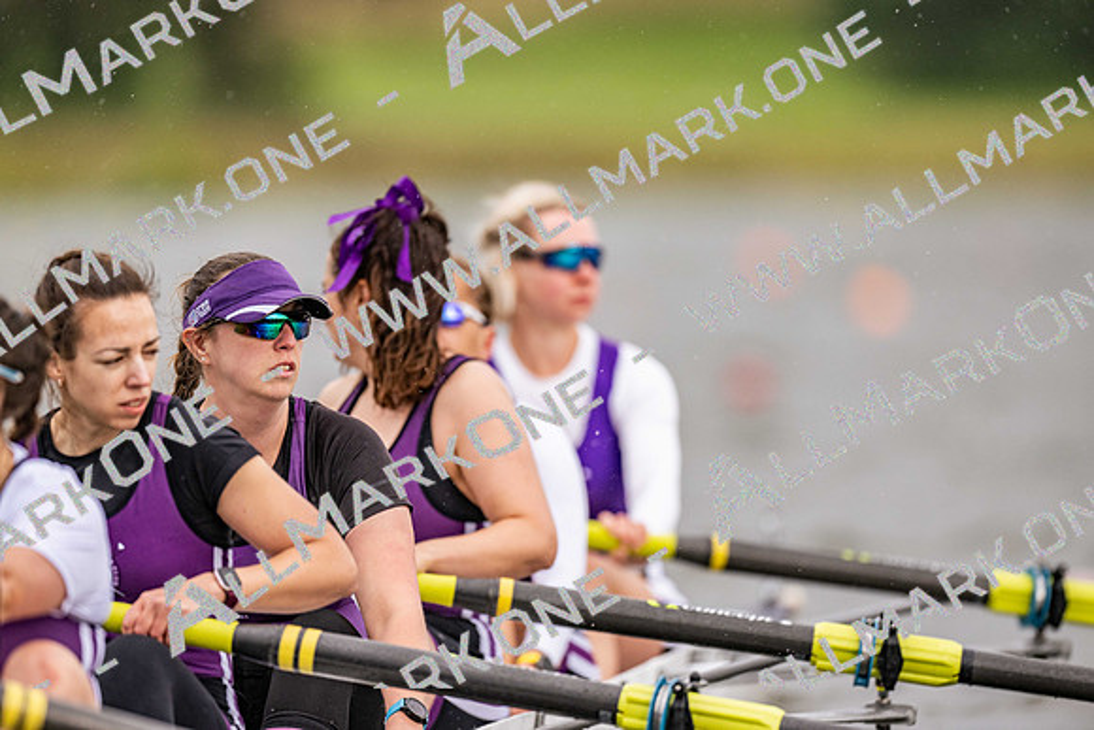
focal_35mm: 600
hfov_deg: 3.4
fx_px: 18237
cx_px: 547
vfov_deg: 2.3
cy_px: 365
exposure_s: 1/2500
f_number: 4
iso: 800
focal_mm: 600
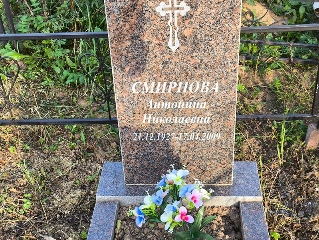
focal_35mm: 50
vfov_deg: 29.1
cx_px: 160
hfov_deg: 38.2
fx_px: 461
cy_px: 120
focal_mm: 4.71
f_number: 1.7
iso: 50
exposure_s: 1/187
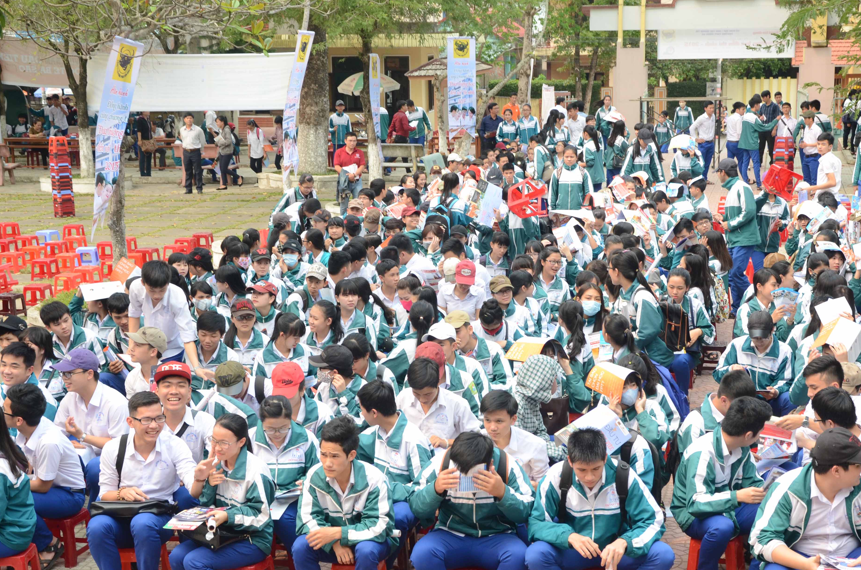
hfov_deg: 31.4
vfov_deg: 21.1
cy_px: 337
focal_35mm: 64
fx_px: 1527
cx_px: 493
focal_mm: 32
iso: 250
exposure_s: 1/200
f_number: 5.6
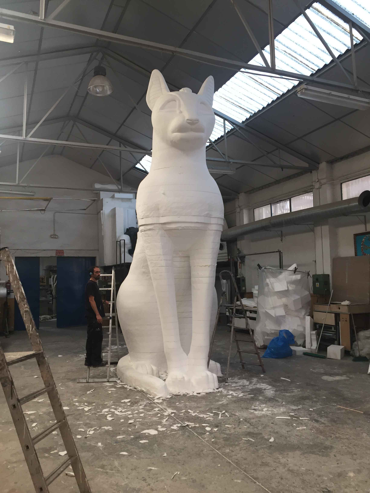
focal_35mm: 29
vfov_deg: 61.7
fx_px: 413
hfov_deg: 48.2
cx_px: 185
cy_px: 246
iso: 32
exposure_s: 1/33
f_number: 2.2
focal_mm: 4.15
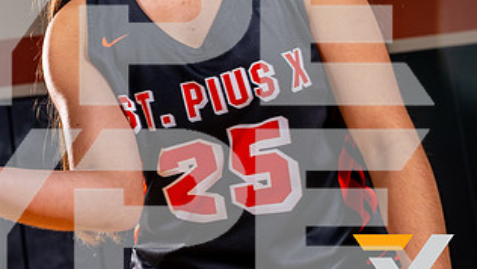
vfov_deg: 12.3
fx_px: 1240
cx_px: 50
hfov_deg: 21.3
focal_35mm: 98
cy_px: 26
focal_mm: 51
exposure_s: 1/125
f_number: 6.7
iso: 100
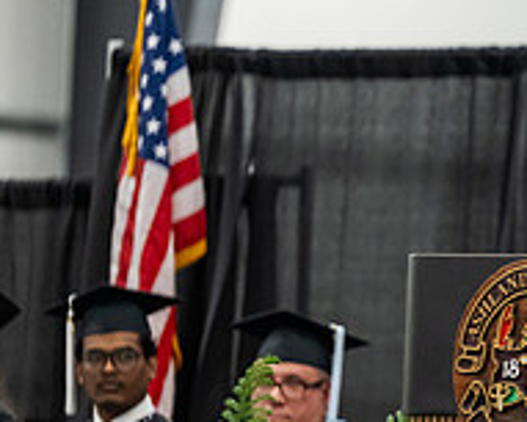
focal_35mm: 485
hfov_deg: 4.0
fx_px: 7568
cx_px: 786
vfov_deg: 3.2
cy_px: 338
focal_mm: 170
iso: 2500
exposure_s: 1/200
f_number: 3.2
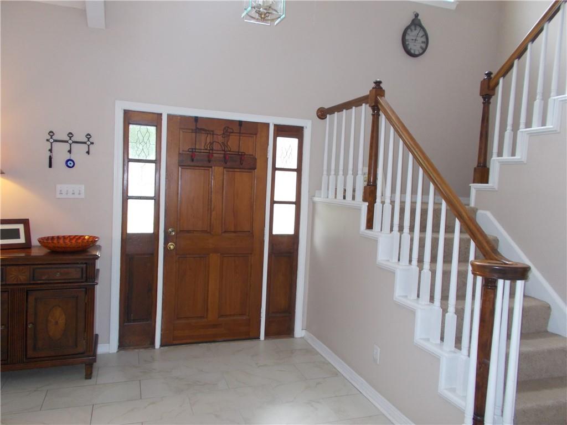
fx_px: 426
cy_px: 212
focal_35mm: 26
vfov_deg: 53.1
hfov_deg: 67.3
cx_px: 284
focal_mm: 4.6
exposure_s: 1/25
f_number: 3.2
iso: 200
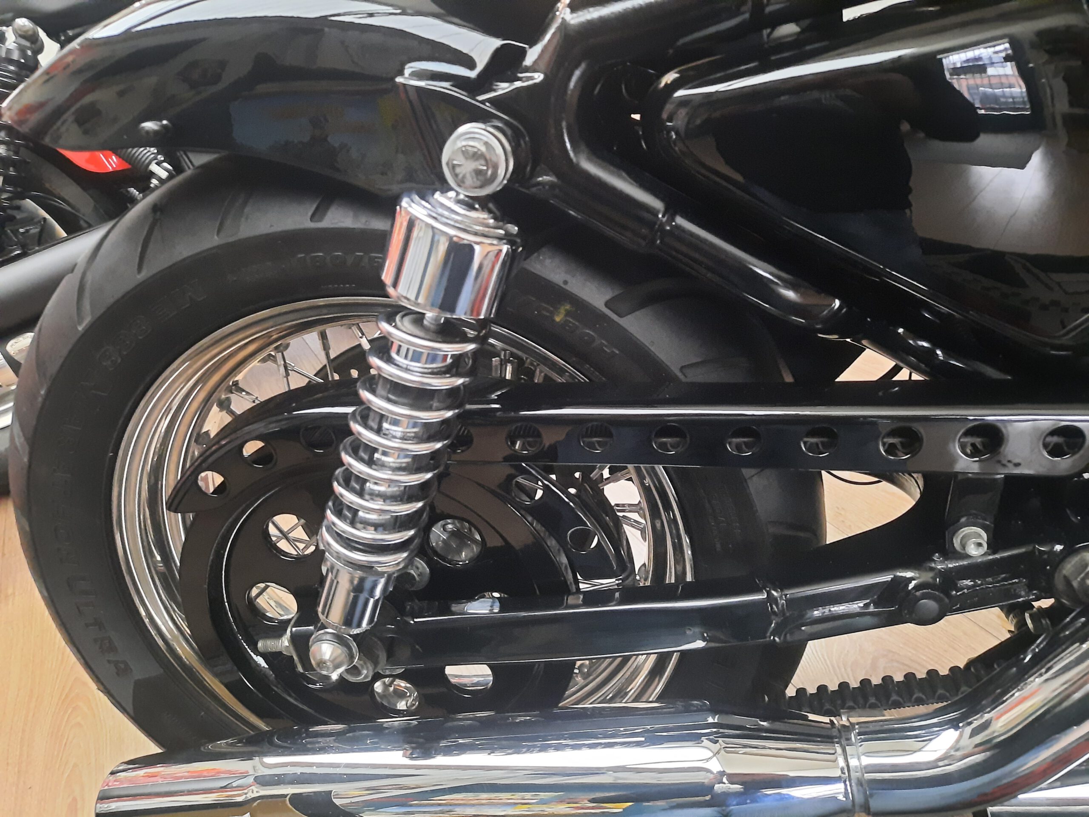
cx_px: 544
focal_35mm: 25
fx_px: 786
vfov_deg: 54.9
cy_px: 408
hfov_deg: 69.4
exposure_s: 1/17
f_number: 2
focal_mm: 4.6
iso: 1000
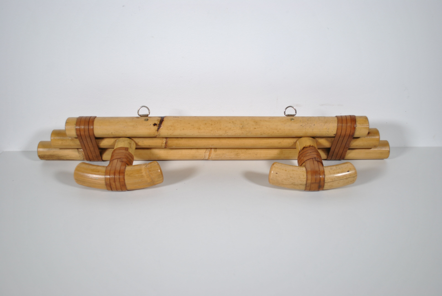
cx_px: 221
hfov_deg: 53.1
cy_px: 148
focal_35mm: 36
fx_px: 443
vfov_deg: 37.0
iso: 200
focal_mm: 24
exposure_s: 1/100
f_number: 4
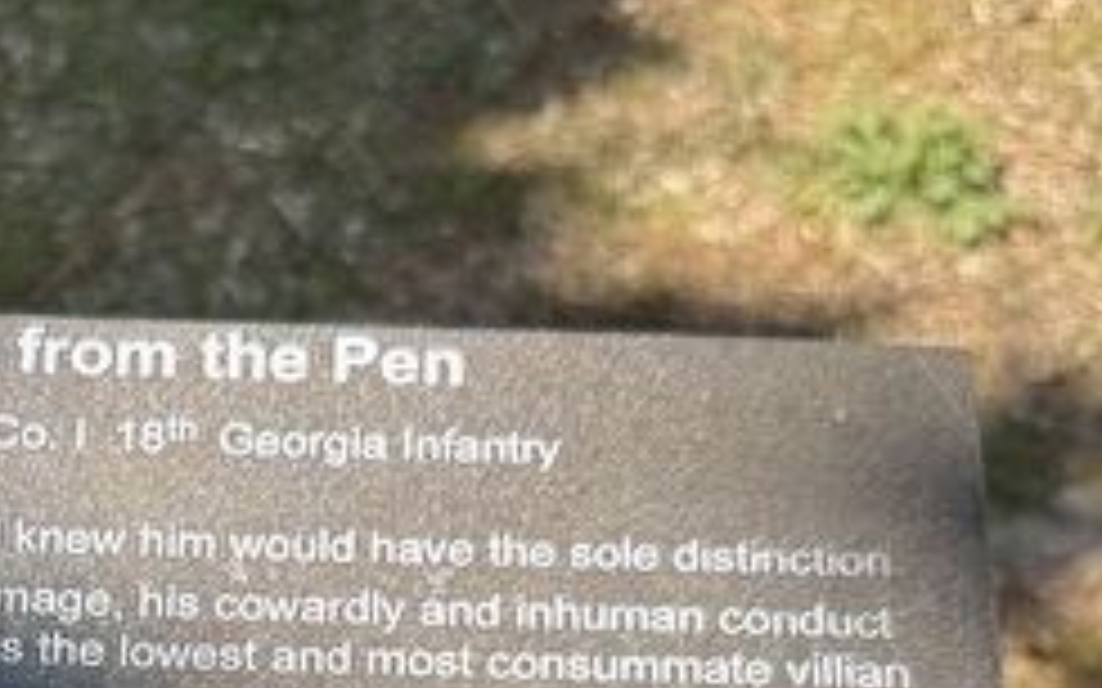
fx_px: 2492
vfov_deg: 14.2
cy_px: 1165
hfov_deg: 23.9
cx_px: 22
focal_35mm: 83
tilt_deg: -53.7
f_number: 1.78
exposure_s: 1/1292
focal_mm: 6.76
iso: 80
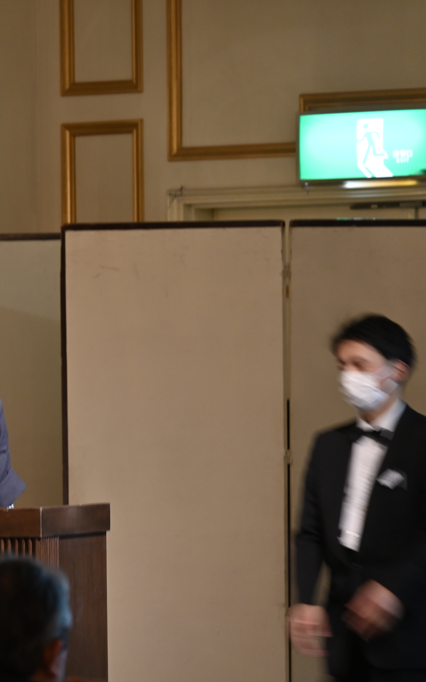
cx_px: -64
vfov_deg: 6.8
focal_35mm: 307
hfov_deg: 4.3
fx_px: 5703
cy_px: 341
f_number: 6.3
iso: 1000
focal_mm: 200
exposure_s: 1/13
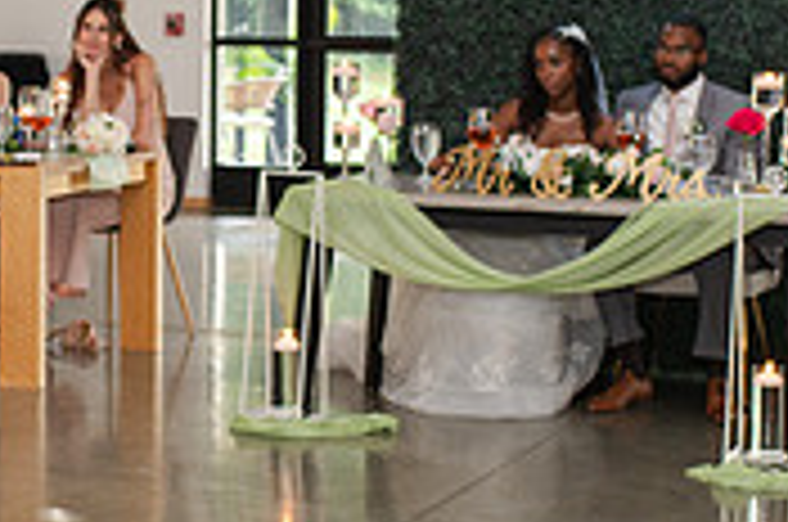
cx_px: 104
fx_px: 2534
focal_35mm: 116
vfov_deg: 11.8
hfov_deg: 17.5
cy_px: 216
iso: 800
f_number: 3.2
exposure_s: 1/200
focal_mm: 35
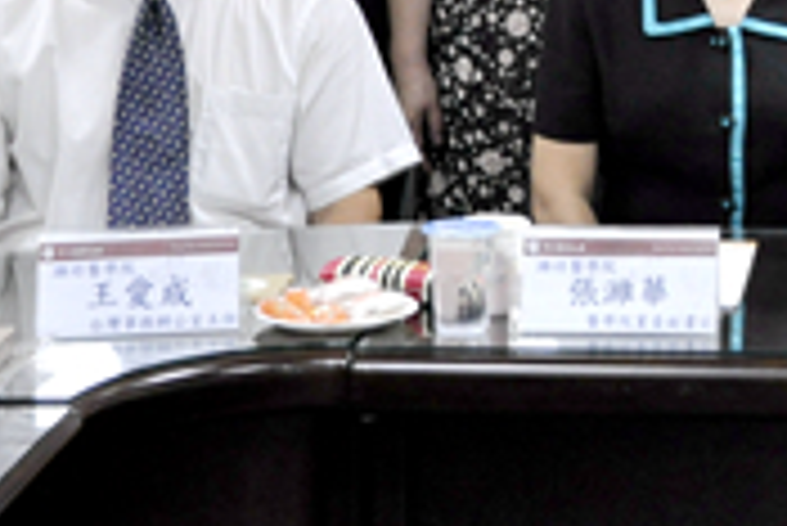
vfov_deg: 9.2
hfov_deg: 13.8
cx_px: 935
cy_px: -310
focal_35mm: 144
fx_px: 3151
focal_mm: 28
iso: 800
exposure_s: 1/60
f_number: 8
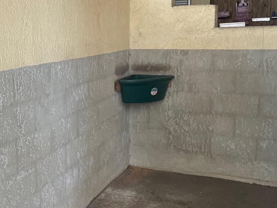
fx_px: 384
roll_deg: +1.7
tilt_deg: -9.5
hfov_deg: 38.9
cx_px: 80
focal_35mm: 48
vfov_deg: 30.3
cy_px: 99
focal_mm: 4.2
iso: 125
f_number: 1.6
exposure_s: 1/121
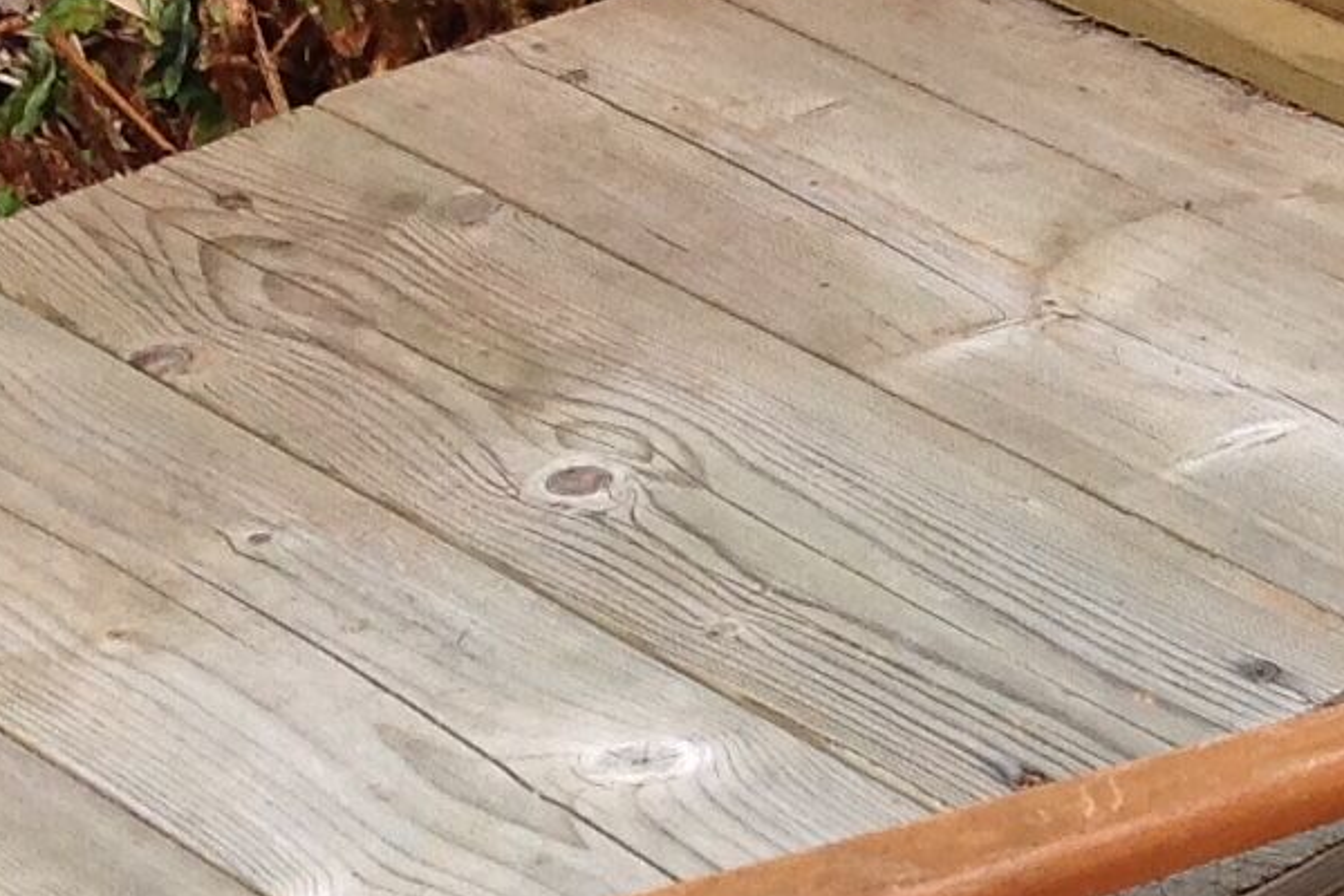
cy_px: 1458
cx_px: 1922
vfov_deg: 8.5
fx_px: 5861
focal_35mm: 157
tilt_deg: -38.4
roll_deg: -0.4
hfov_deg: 12.5
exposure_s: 1/1008
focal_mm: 4.28
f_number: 2.4
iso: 50
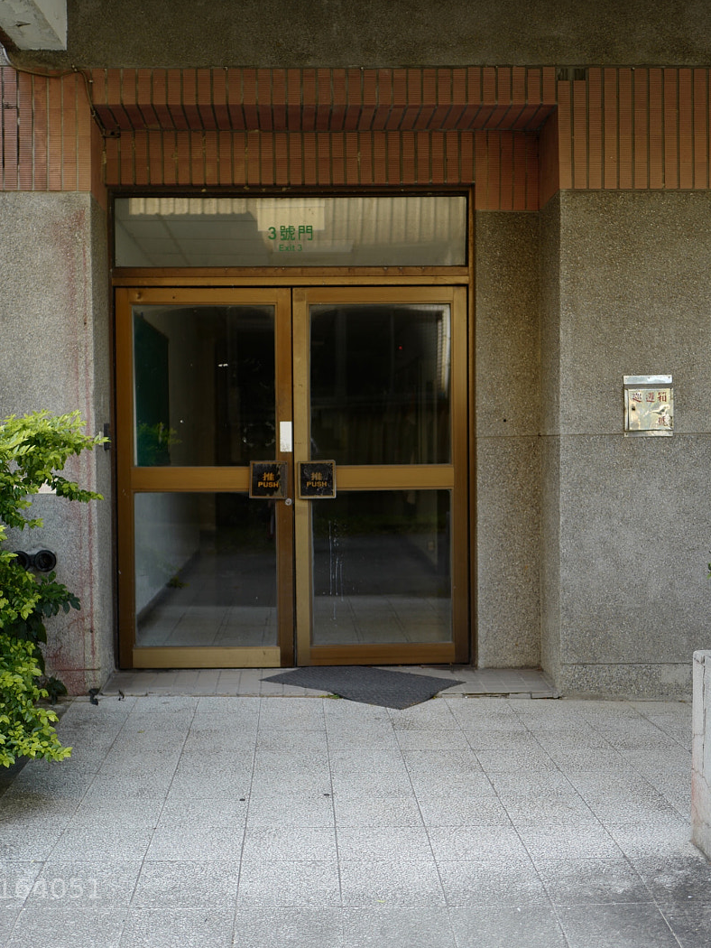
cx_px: 352
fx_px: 1122
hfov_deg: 35.1
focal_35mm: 41
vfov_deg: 45.8
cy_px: 479
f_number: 1.7
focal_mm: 28
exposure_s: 1/400
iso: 100
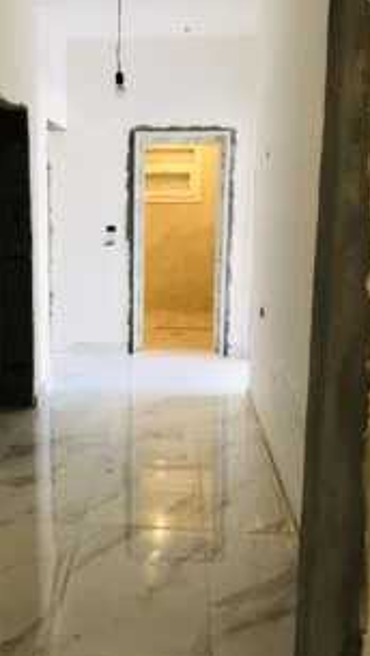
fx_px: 696
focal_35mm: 40
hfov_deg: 29.5
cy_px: 325
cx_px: 114
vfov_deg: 50.5
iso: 80
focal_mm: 3.99
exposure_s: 1/17
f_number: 1.8
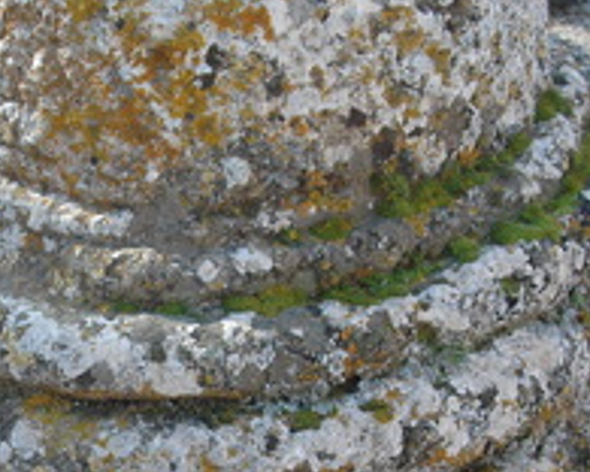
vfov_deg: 13.8
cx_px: 115
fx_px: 1939
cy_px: 381
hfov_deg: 17.2
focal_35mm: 111
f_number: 8
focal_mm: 35
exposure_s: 1/250
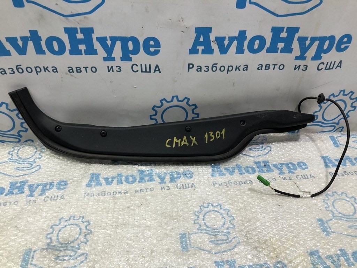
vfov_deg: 49.7
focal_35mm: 28
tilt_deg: -39.9
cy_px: 134
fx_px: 289
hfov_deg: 63.4
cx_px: 178
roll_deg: -1.0
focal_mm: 4
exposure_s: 1/33
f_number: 1.8
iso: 32
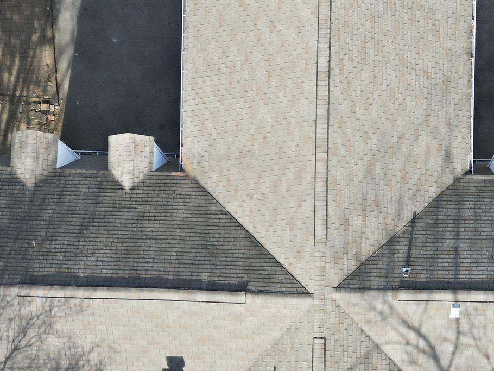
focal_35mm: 54
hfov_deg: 34.9
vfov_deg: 25.4
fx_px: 771
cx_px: 360
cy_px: 392
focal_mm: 6.7
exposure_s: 1/1000
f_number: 1.7
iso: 130
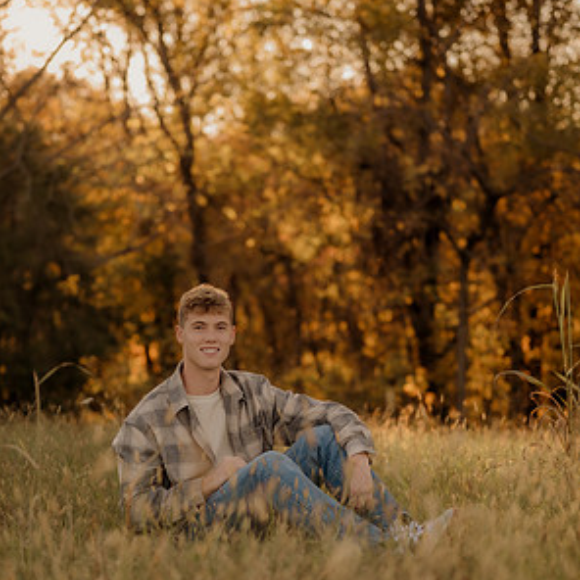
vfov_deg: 17.9
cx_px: 292
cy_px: 386
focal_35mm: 97
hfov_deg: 17.9
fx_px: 1839
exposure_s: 1/1250
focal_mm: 50
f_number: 1.8
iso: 250
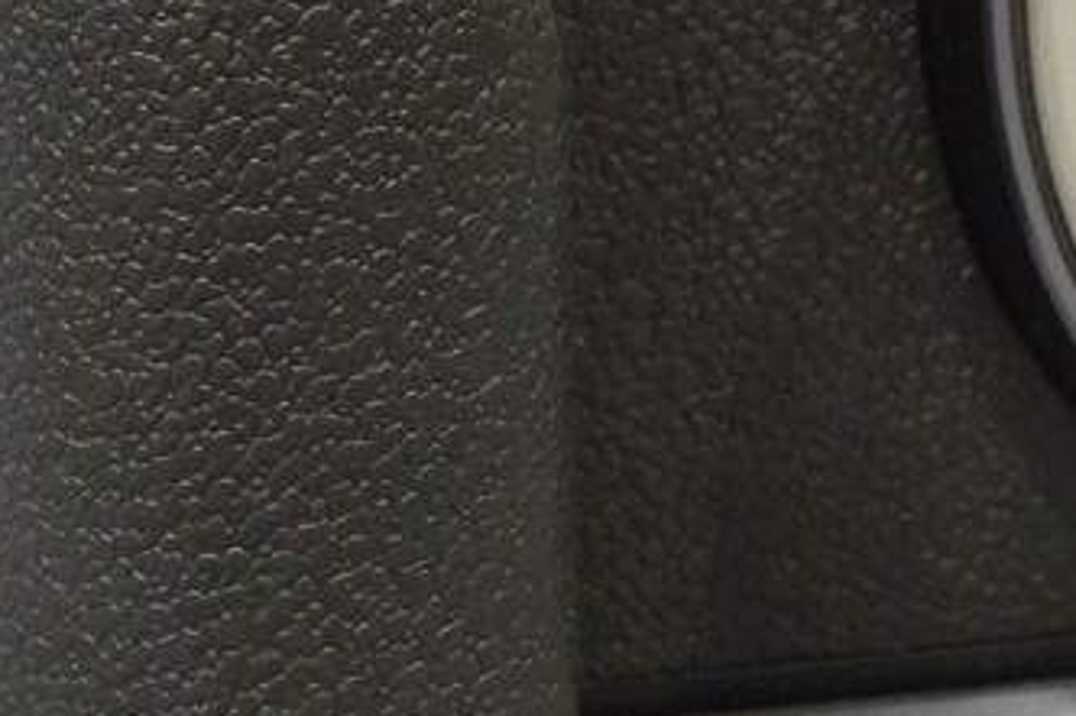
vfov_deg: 6.6
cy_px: -113
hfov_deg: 9.9
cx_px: 946
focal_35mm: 207
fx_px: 6184
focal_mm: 9.9
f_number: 3.5
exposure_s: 1/20
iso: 400
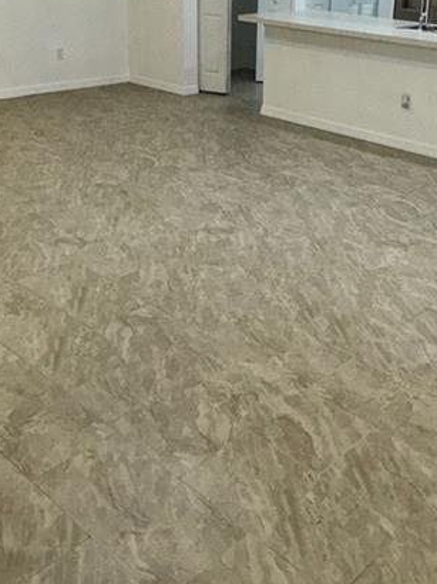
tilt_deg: -22.2
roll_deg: -2.9
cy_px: 221
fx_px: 691
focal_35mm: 41
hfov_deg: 34.8
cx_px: 292
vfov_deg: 45.4
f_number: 2.2
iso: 160
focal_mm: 2.22
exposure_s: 1/120
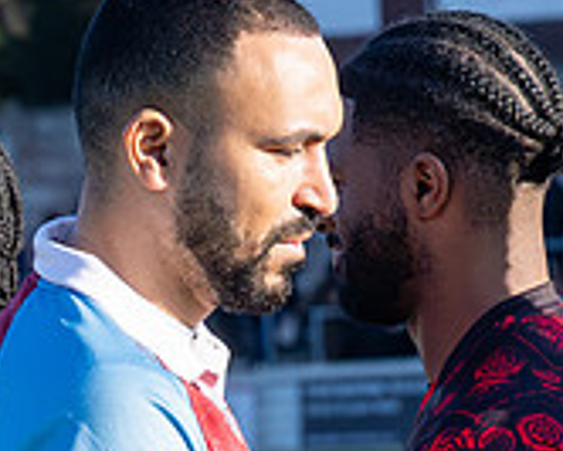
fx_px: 7586
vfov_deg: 3.4
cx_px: -83
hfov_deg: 4.2
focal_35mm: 455
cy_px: 386
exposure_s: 1/3200
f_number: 5
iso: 500
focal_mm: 70
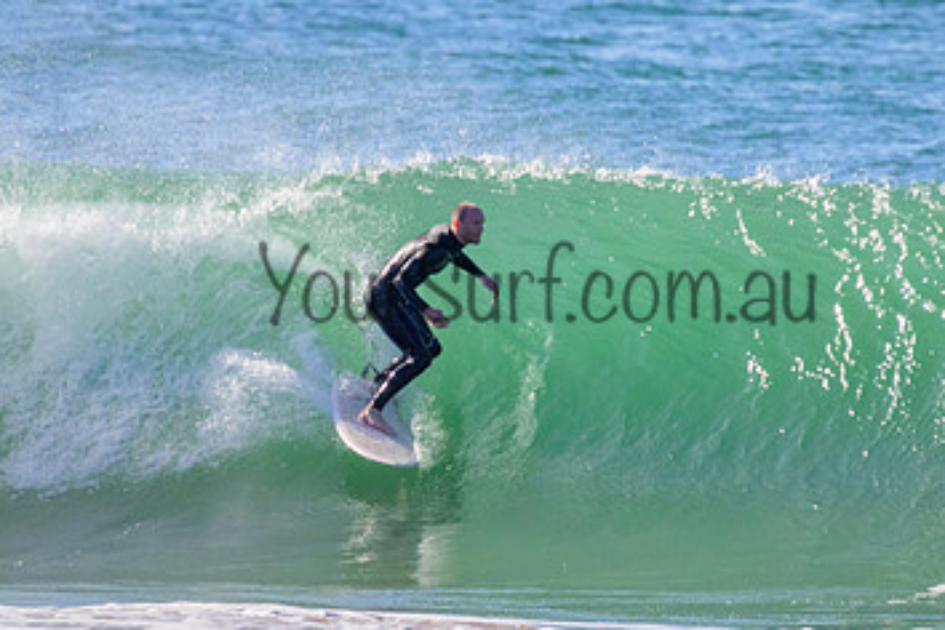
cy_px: 260
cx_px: 534
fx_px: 34437
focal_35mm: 1312
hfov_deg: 1.6
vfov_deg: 1.0
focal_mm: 800
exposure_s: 1/2000
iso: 1800
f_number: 11
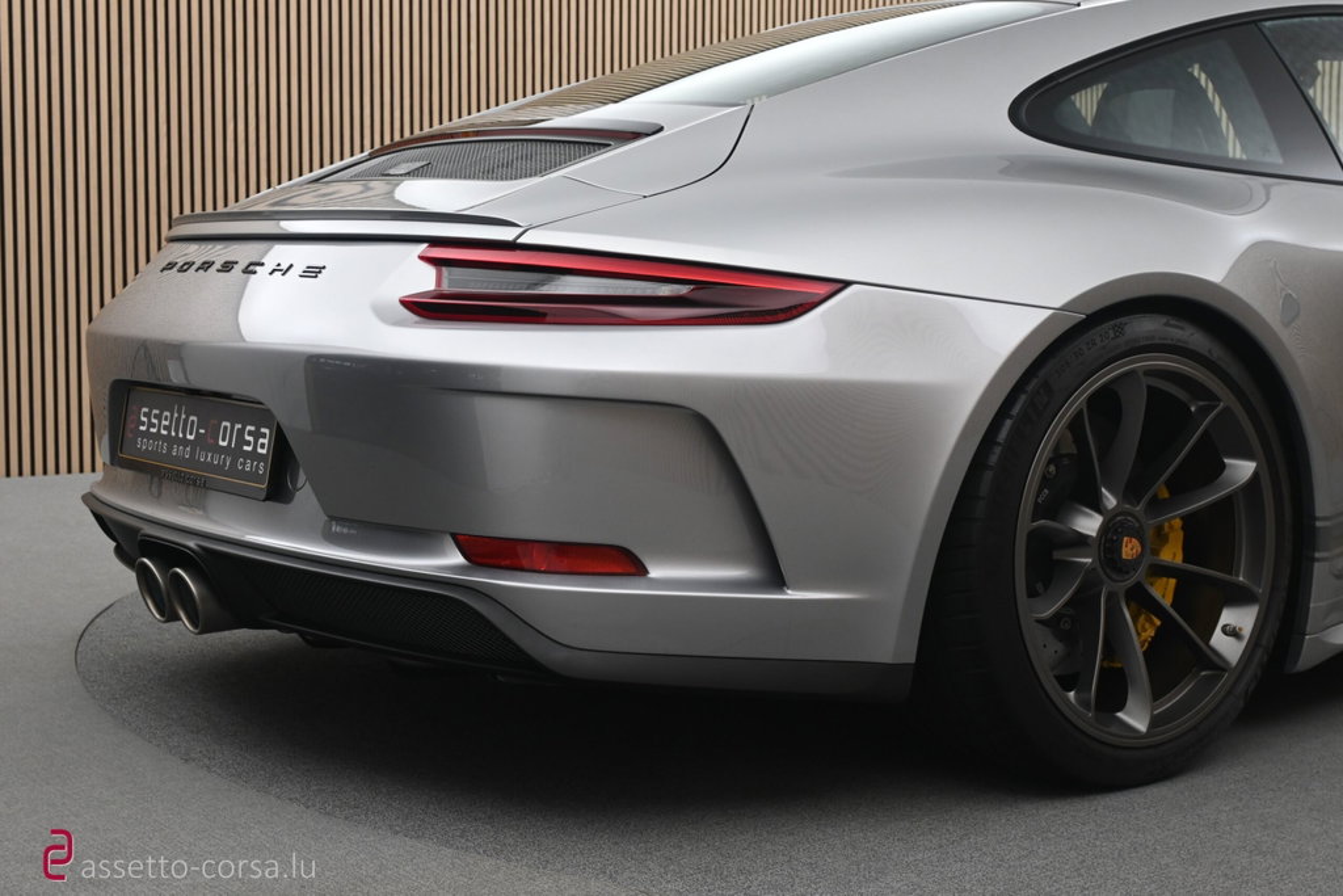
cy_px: 448
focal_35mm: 51
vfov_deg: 26.5
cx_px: 672
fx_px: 1903
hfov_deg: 38.9
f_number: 5
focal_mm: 34
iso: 720
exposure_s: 1/50
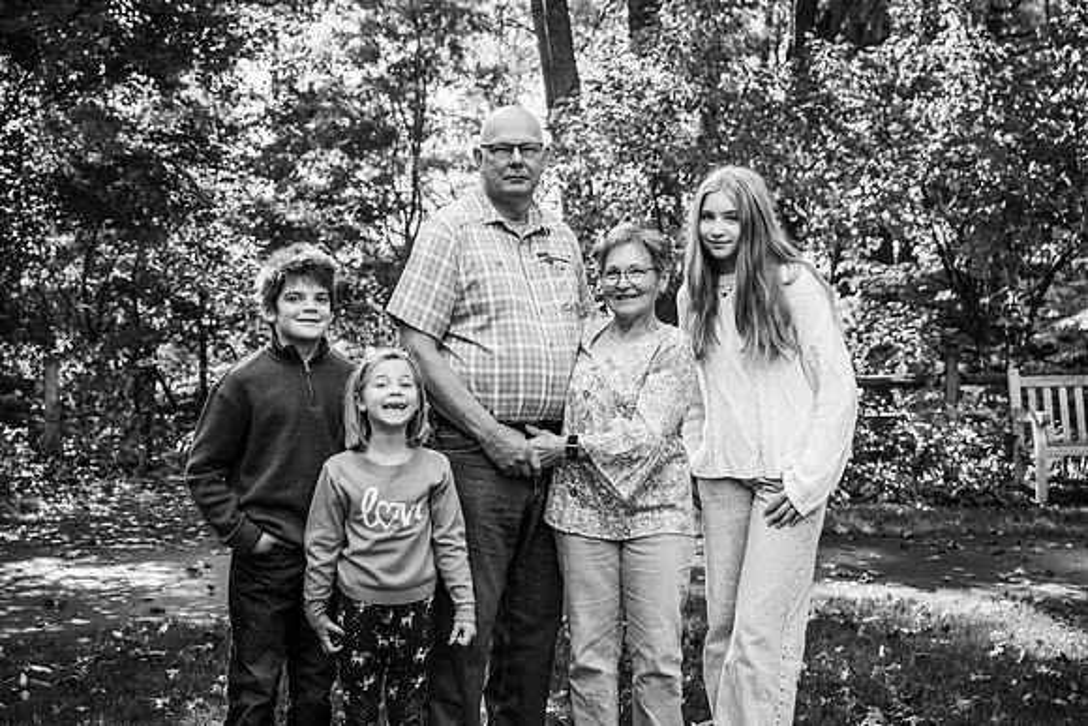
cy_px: 363
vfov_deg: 28.3
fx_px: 1439
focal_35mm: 48
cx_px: 551
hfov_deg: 41.4
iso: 400
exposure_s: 1/250
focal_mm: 47
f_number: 5
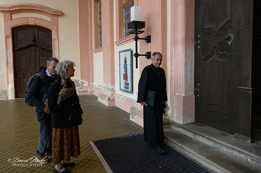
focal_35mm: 25
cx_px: 123
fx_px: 181
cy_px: 80
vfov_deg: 51.3
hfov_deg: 71.6
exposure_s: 1/320
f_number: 8
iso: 360
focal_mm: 15.5
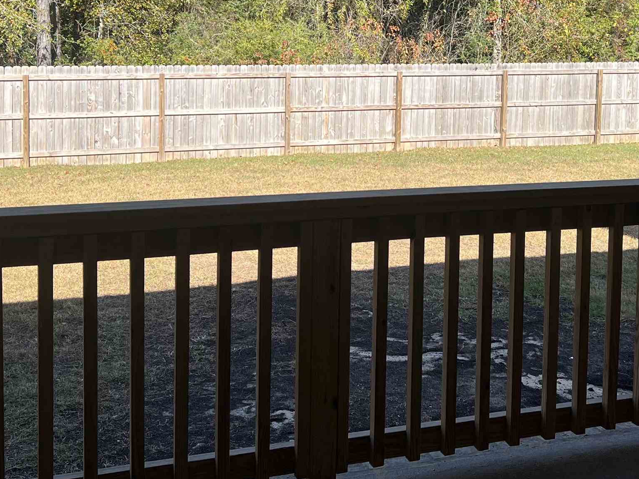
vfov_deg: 27.5
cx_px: 370
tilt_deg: -5.0
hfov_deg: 36.7
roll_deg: -1.3
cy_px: 96
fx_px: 960
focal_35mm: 52
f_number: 1.5
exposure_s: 1/2123
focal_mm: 5.7
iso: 50
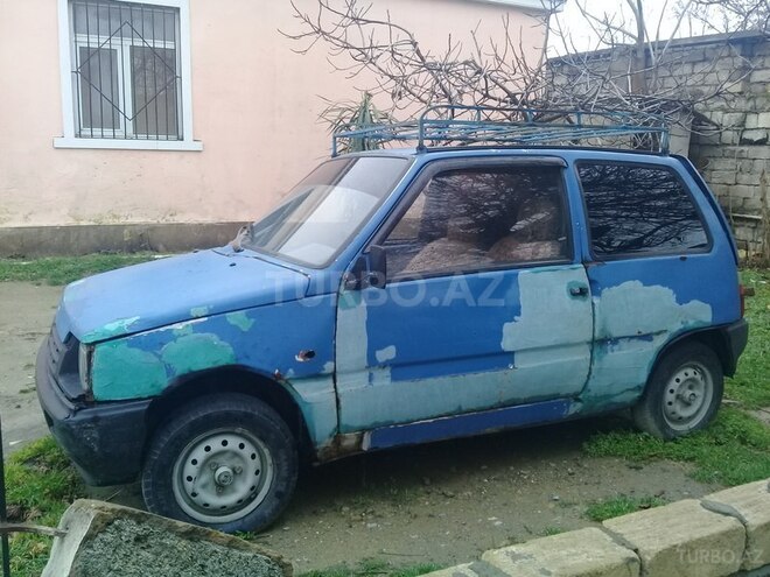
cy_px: 288
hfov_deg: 58.4
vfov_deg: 45.4
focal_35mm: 31
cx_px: 385
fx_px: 690
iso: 50
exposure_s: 1/131
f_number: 2.2
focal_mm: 3.3
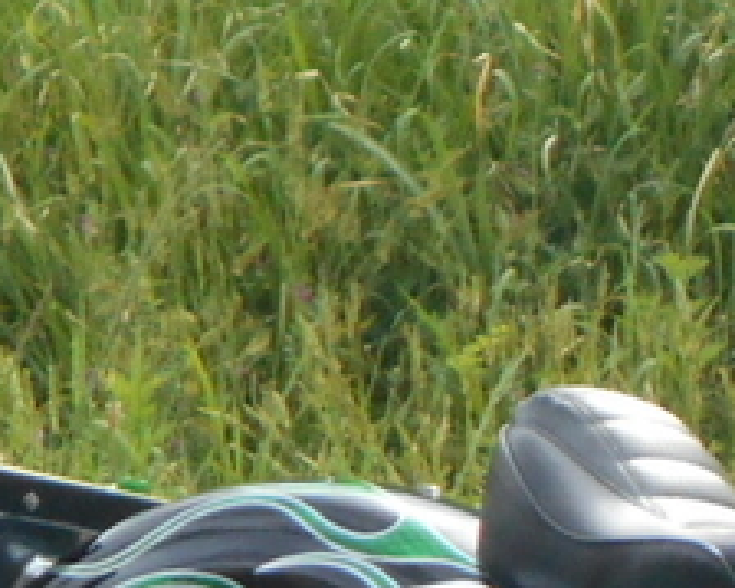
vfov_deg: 3.4
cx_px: 1378
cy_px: 394
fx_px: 9785
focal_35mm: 450
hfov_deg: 4.3
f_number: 6.3
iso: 220
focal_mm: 15.4
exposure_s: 1/250
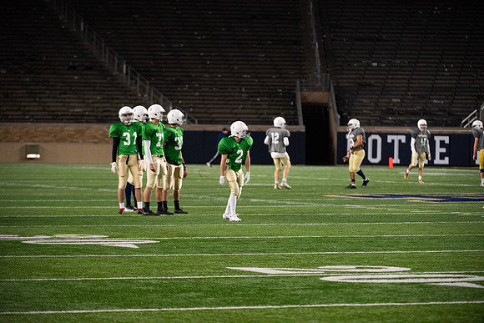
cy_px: 162
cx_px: 242
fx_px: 2689
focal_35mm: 200
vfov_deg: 6.9
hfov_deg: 10.3
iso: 4500
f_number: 4
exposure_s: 1/500
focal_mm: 200
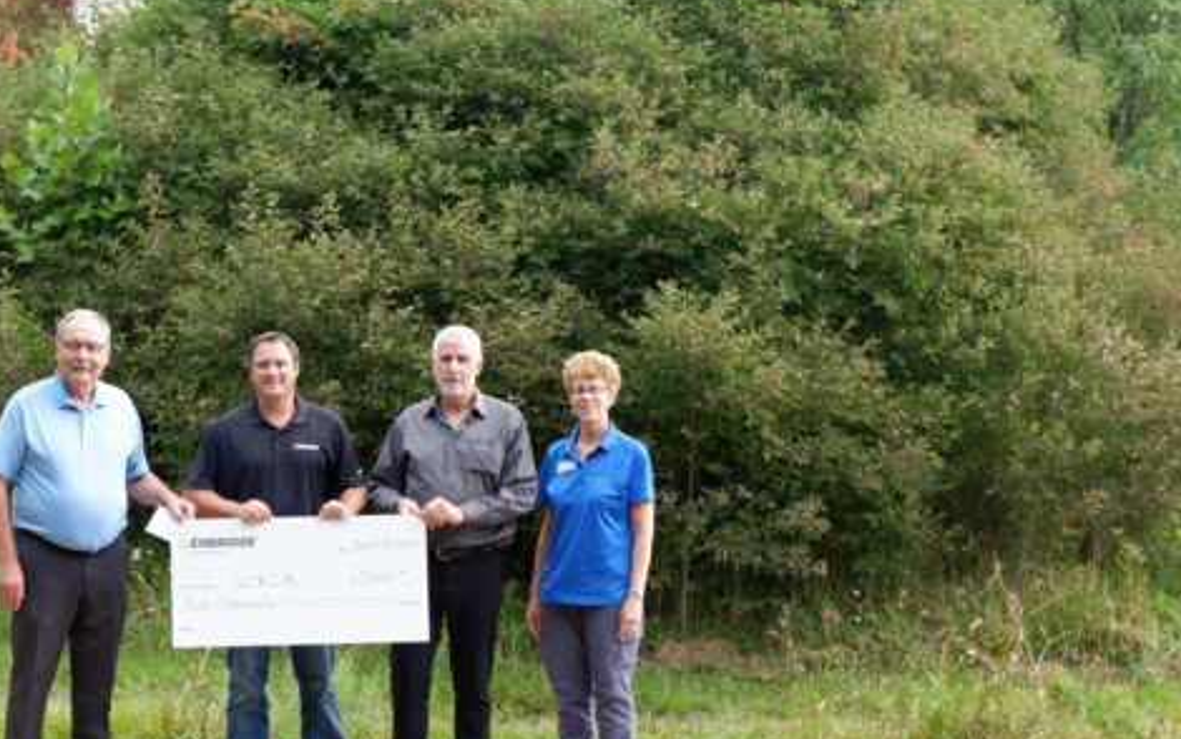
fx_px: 2254
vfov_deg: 18.5
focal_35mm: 70
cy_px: 571
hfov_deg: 29.1
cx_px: 379
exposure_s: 1/150
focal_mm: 28
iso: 200
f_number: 5.6
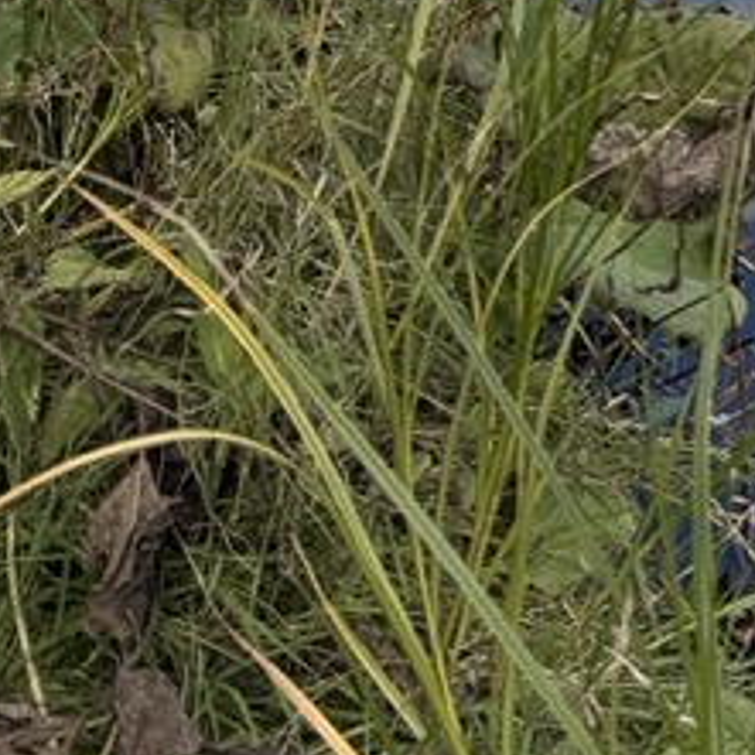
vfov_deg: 12.7
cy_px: -653
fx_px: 3035
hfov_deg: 12.3
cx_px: 1595
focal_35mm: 123
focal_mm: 6.76
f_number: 1.78
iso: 100
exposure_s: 1/1585
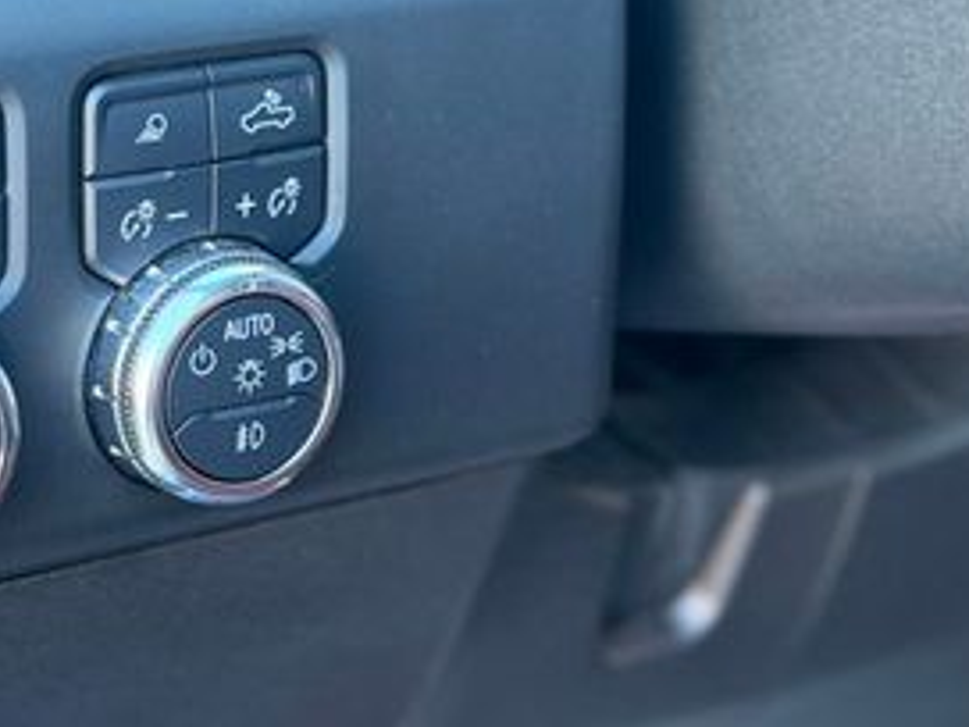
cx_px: 164
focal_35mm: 113
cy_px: -11
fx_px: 3163
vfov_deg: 12.9
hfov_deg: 17.2
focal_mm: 6.76
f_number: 1.78
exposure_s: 1/60
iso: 250
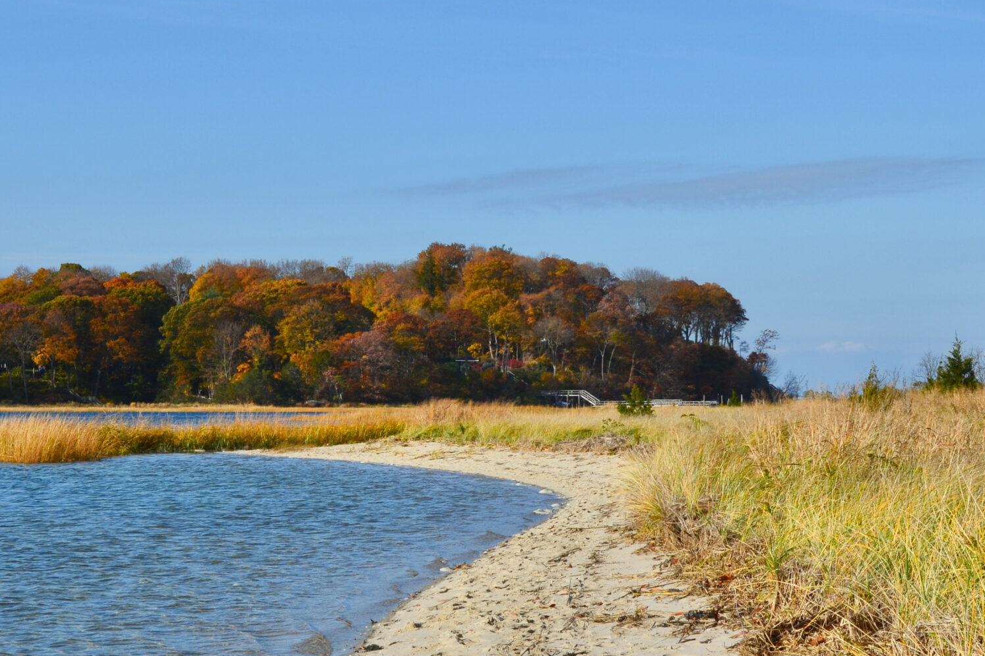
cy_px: 460
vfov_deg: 15.2
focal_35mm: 90
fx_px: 2458
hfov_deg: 22.6
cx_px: 432
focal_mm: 35
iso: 200
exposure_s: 1/320
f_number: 10
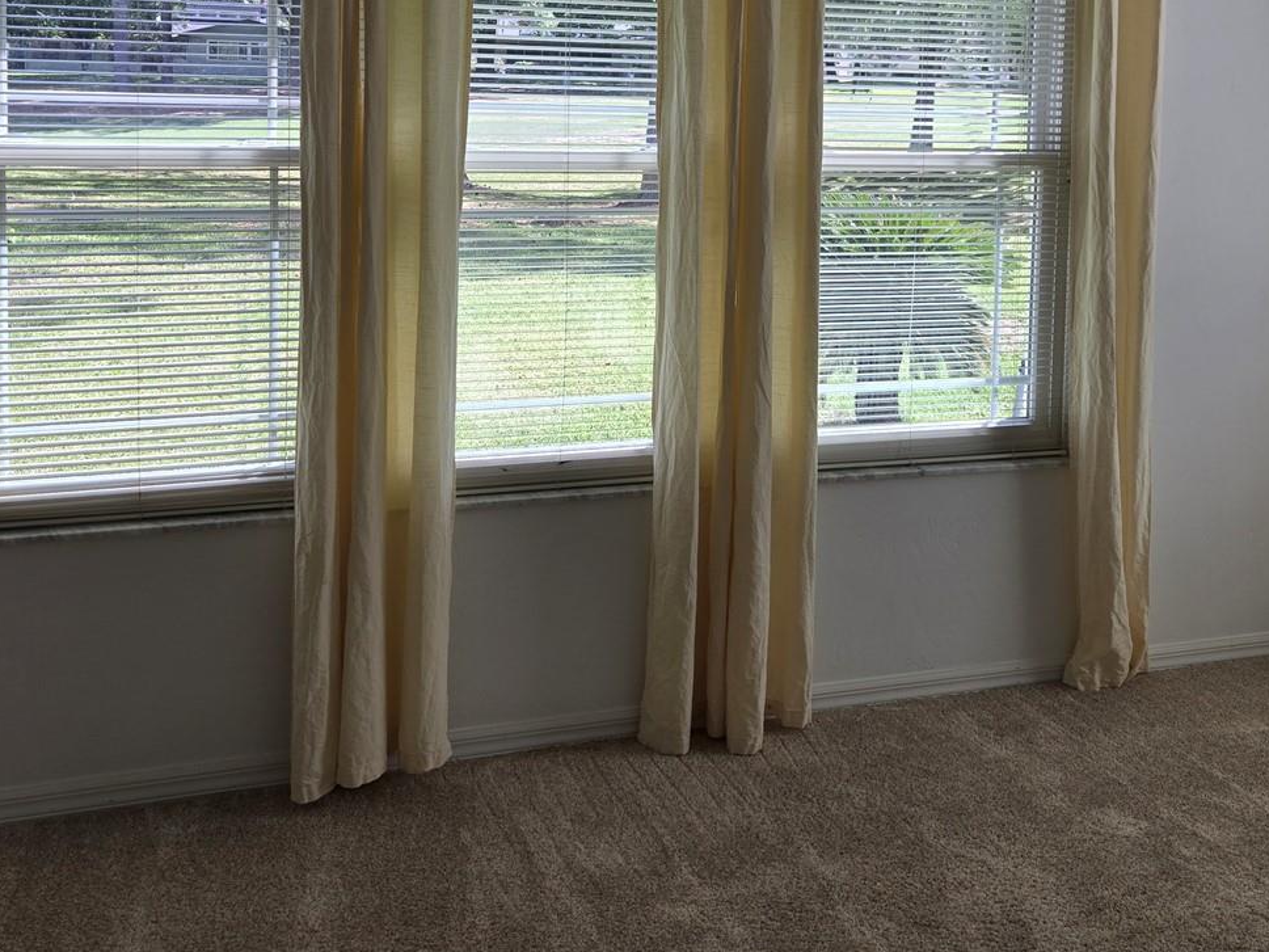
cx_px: 708
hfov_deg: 48.9
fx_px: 1393
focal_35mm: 38
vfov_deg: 36.5
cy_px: 197
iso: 25
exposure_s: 1/259
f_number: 1.8
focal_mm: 5.4
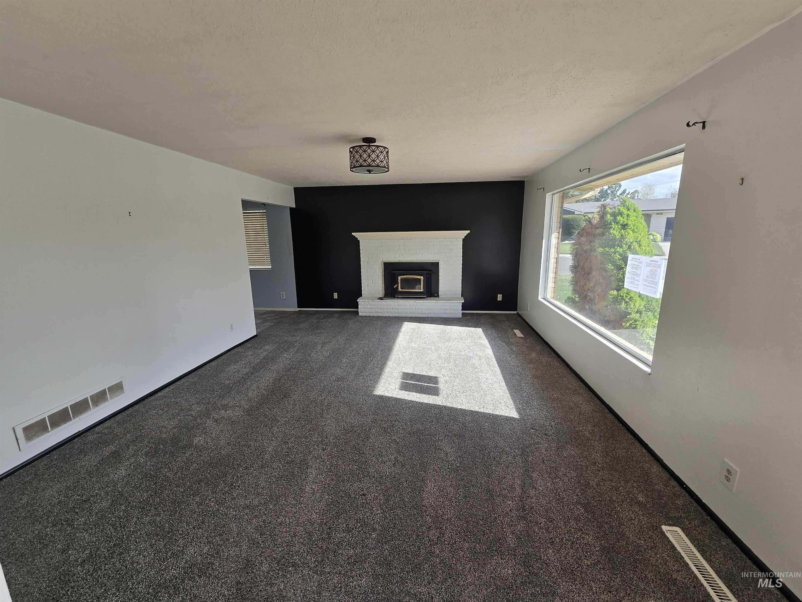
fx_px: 301
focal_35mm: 13
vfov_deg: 89.9
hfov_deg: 106.2
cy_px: 301
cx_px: 401
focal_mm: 2.2
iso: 50
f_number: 2.2
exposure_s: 1/305
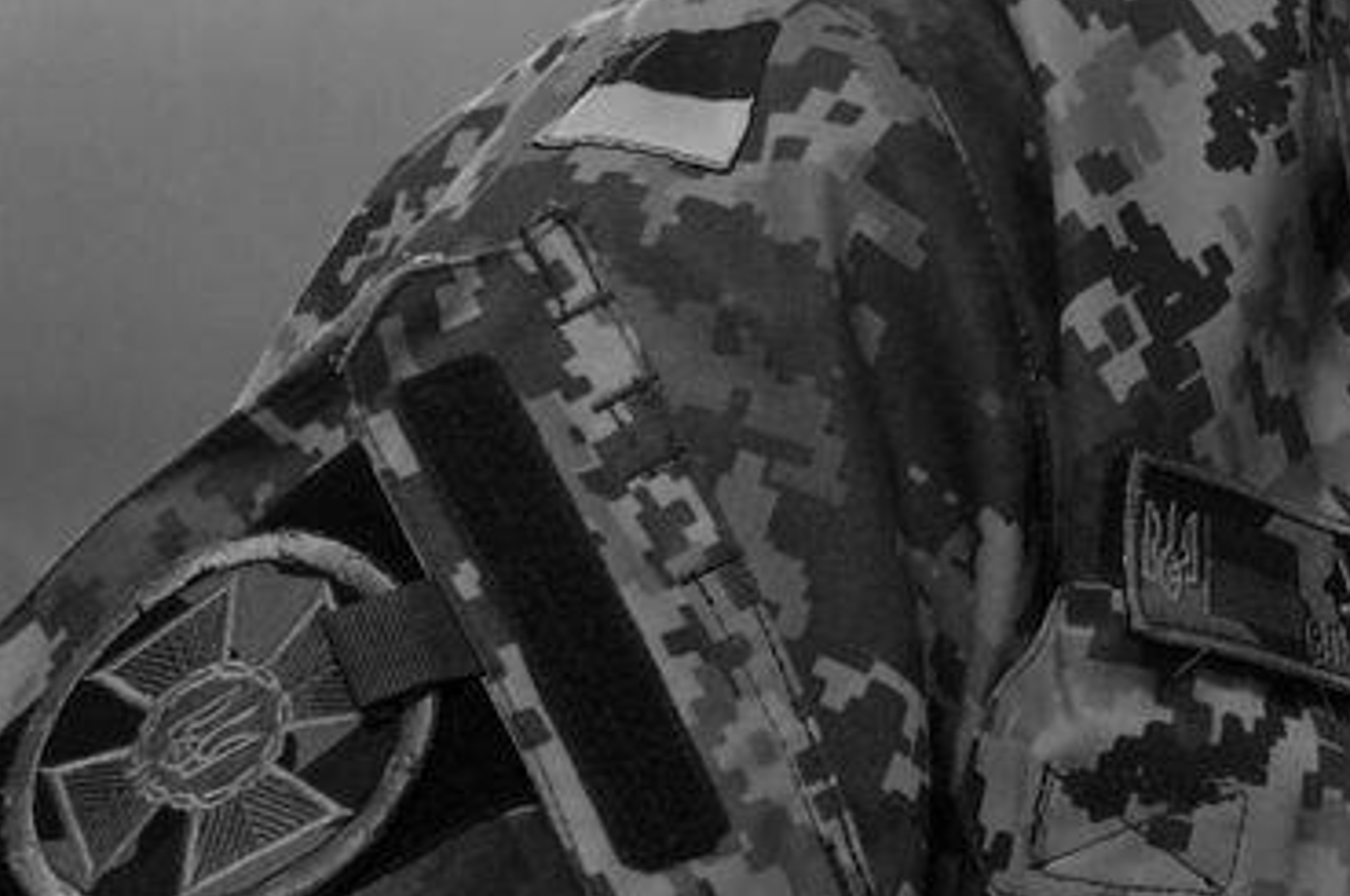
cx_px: 1555
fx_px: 4802
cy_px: 1008
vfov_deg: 10.5
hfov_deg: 15.5
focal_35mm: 128
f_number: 6.3
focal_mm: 35
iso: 3200
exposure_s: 1/25
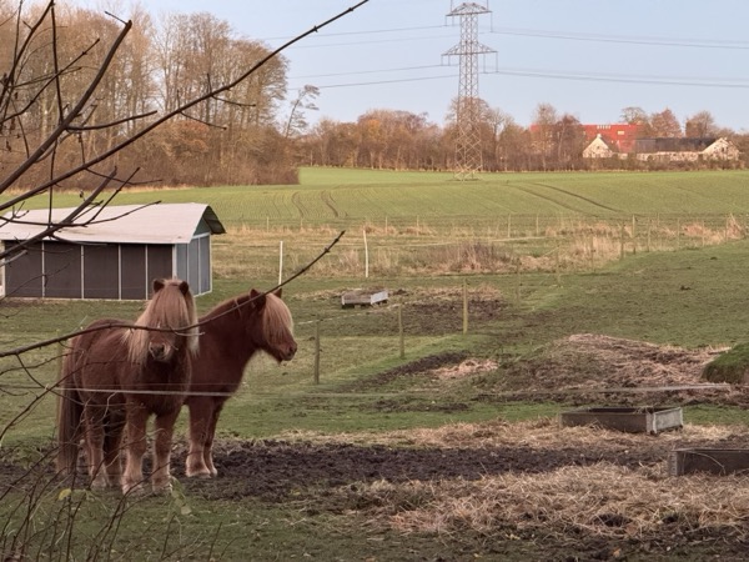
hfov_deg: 16.4
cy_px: 281
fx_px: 2596
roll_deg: +0.1
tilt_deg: -2.5
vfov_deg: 12.3
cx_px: 374
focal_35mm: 120
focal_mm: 15.66
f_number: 2.8
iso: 640
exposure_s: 1/44
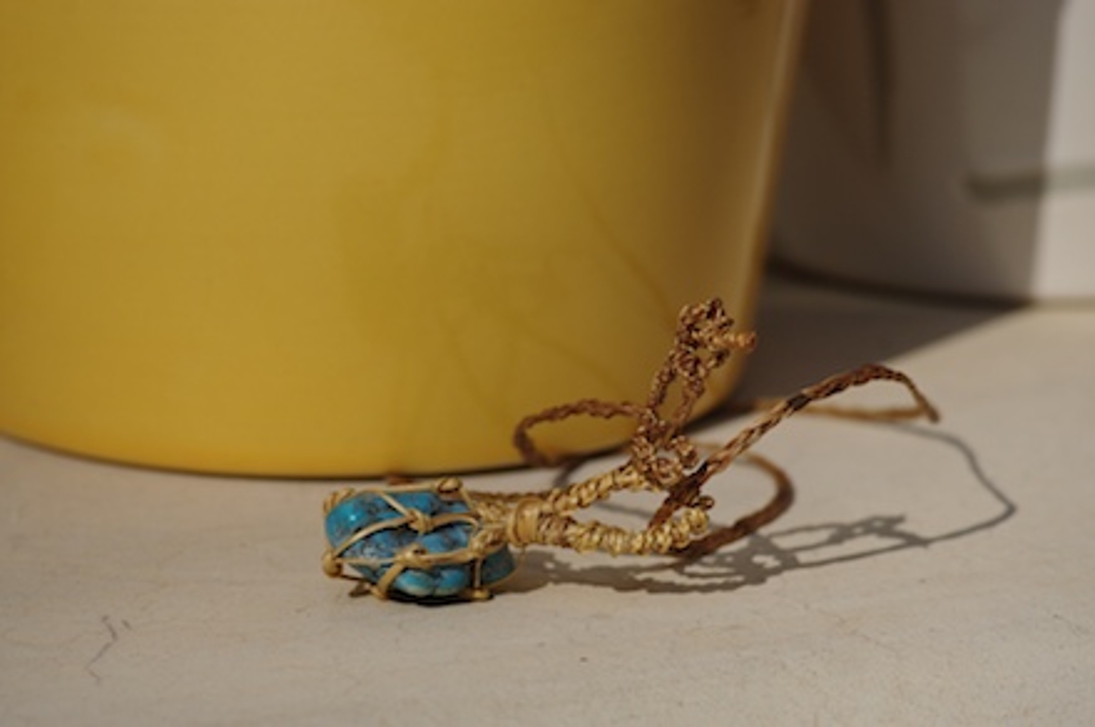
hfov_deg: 13.7
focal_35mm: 150
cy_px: 364
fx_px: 4556
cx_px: 548
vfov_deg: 9.1
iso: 200
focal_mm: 100
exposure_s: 1/500
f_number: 9
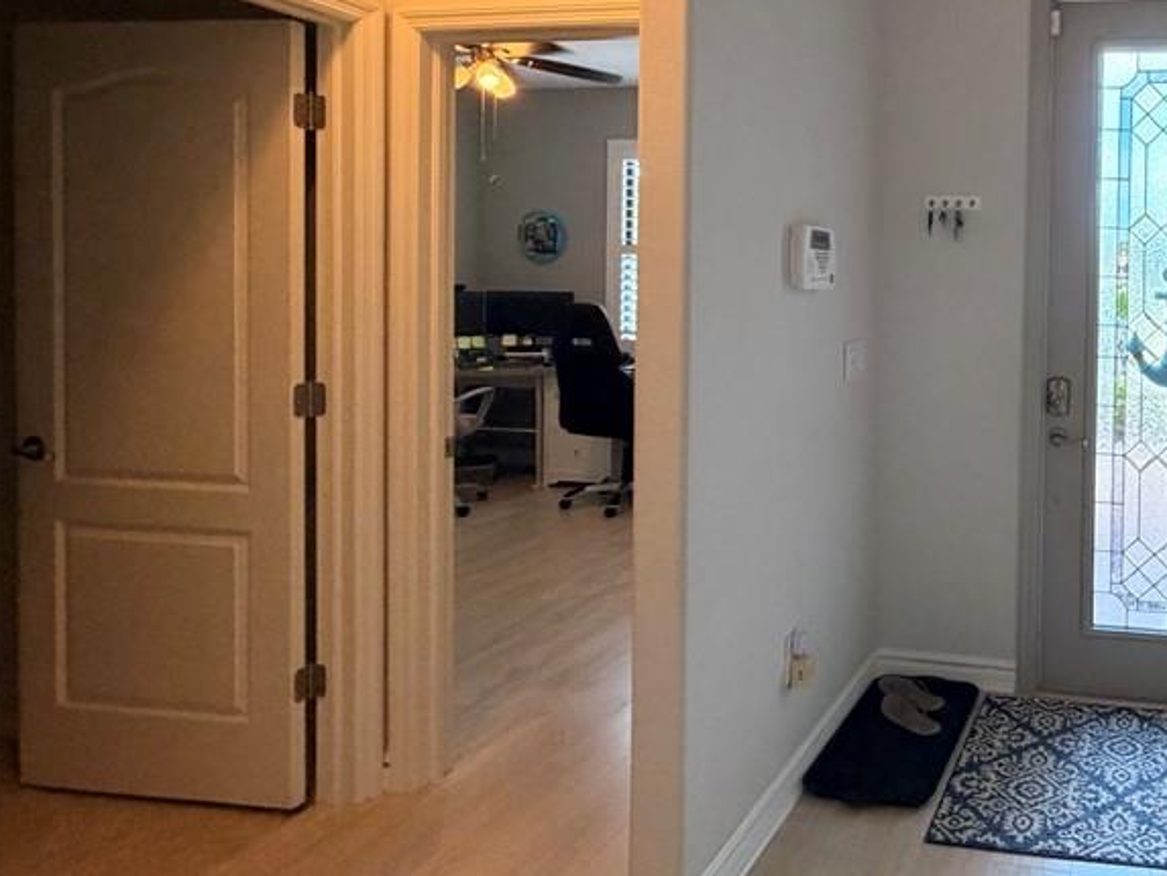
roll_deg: -1.0
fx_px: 843
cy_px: 306
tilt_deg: -1.6
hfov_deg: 59.9
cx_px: 1031
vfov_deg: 54.0
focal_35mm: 25
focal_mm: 2.22
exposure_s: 1/60
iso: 320
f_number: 2.2
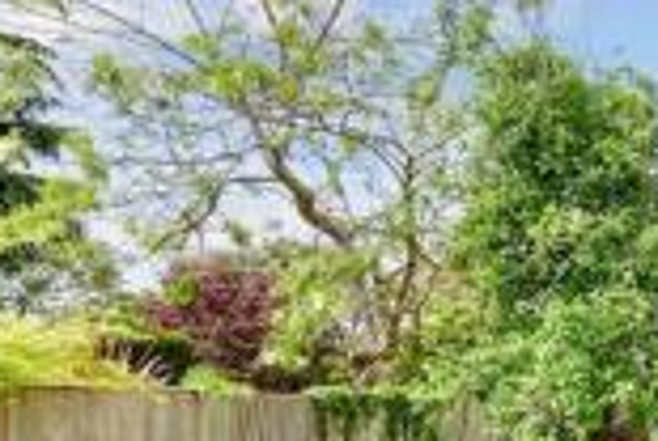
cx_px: 968
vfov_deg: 26.7
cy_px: 401
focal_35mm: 49
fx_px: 897
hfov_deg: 28.1
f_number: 8
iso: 320
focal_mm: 11
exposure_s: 1/400
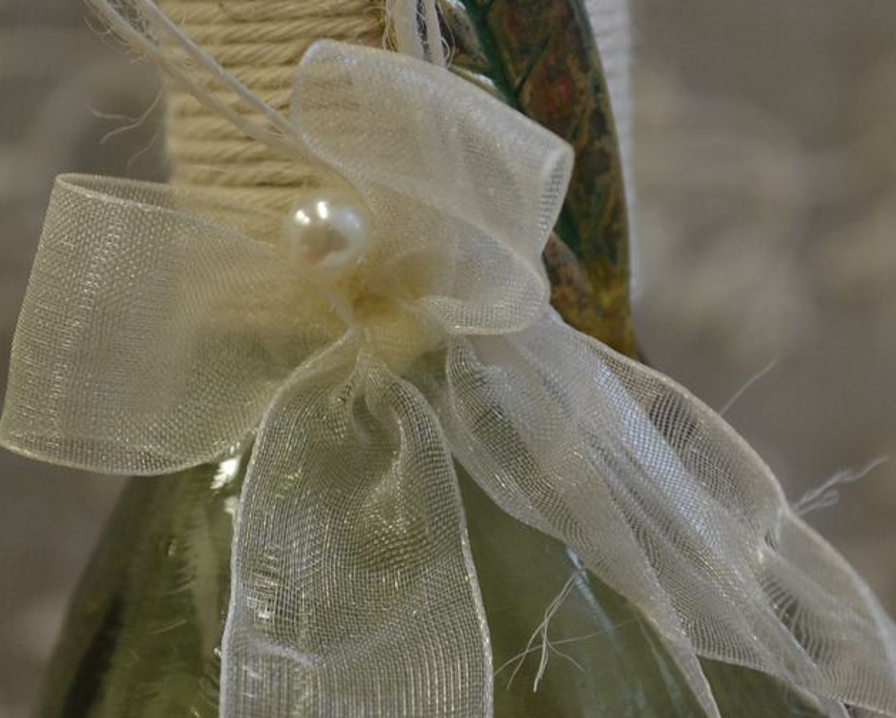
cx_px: 448
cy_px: 224
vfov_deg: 10.4
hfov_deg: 13.0
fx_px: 3924
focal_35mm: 148
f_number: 5.6
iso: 800
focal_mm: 55
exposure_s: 1/60
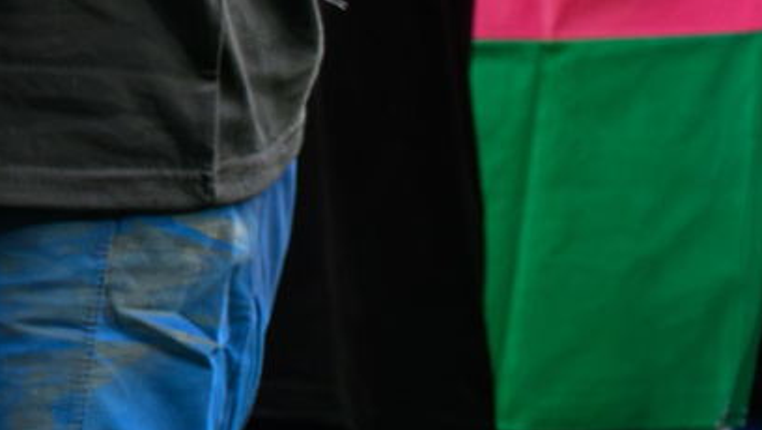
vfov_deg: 1.5
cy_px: -797
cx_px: -1412
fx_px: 15930
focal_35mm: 788
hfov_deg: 2.7
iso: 1000
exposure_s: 1/640
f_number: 5.6
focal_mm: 120
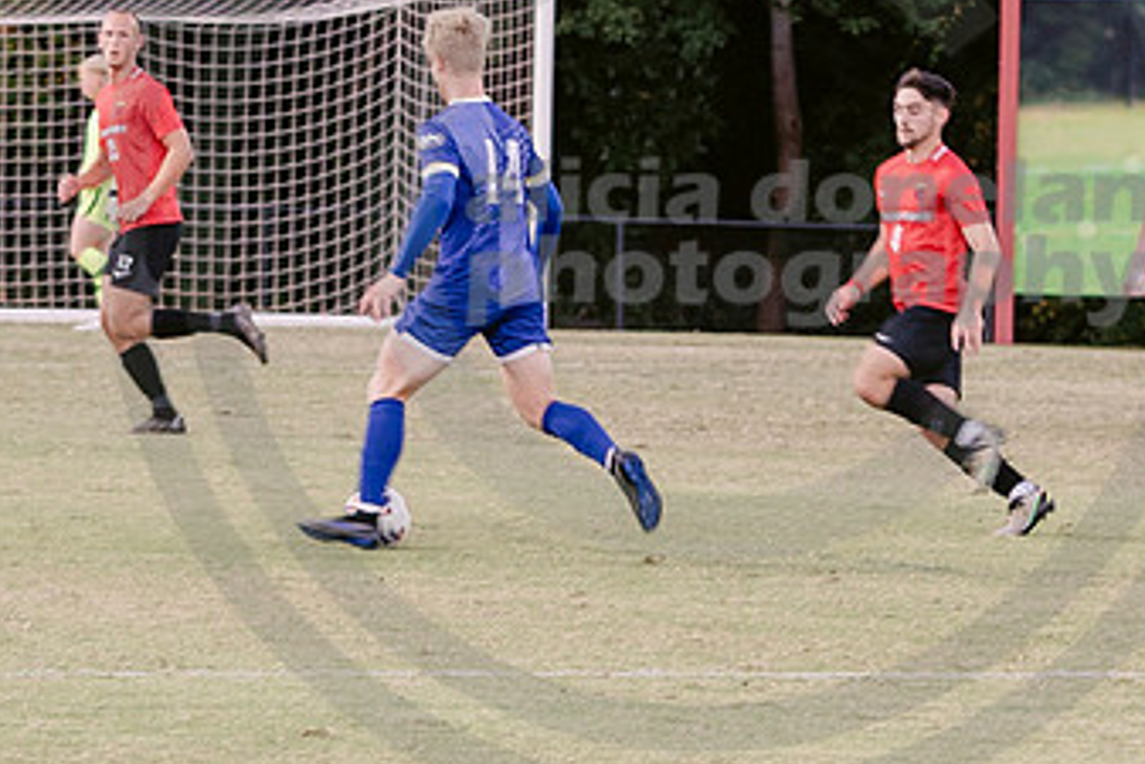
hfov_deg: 5.1
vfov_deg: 3.4
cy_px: 451
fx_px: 12950
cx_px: 408
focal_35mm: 407
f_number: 4
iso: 640
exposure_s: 1/200
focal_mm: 90
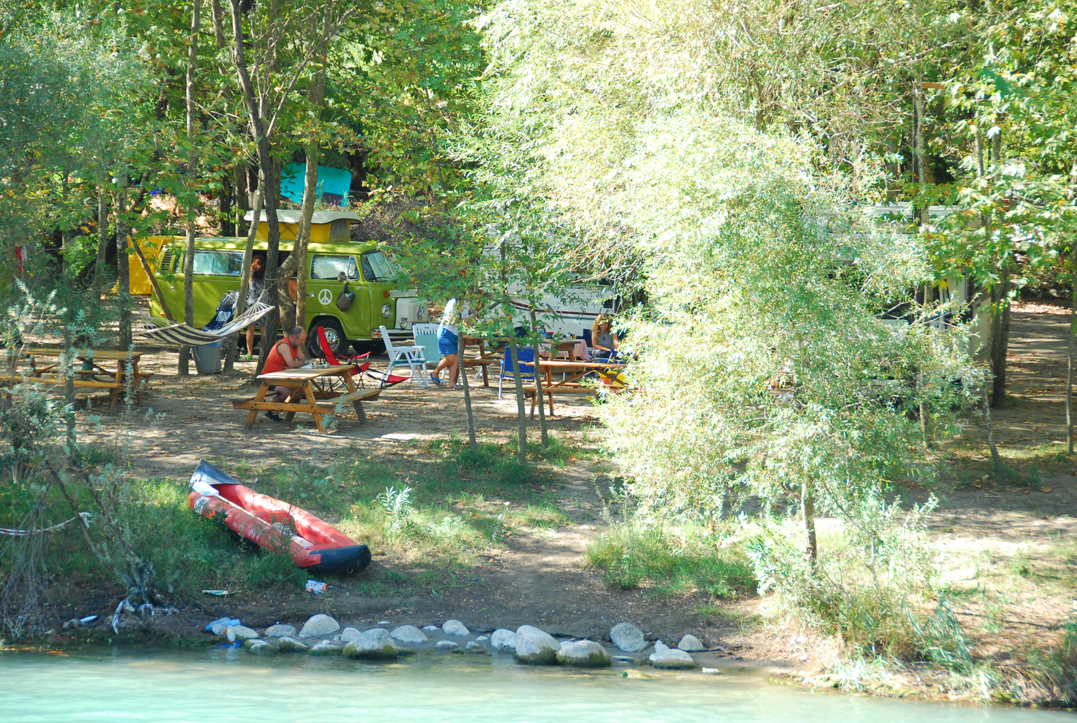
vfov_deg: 8.8
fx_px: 4722
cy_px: 362
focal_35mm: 158
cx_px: 538
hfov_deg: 13.0
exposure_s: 1/160
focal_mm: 105
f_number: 5.6
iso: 400
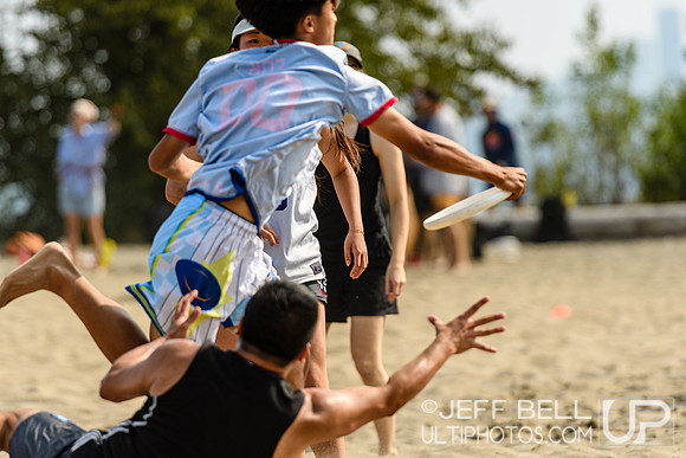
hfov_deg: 6.9
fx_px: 5718
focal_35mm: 300
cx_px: 343
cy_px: 229
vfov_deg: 4.6
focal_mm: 200
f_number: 3.2
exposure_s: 1/2000
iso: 100
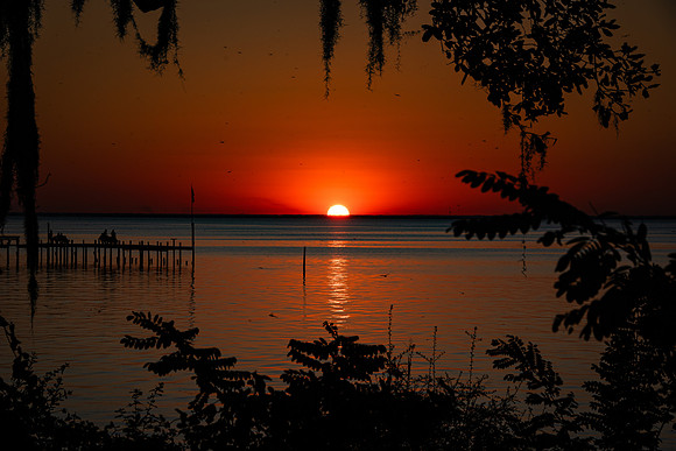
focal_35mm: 109
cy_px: 226
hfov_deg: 18.8
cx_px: 338
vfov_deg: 12.6
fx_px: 2047
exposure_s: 1/160
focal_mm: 73
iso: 100
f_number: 11
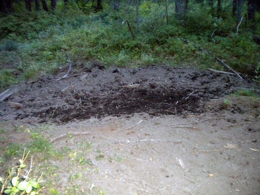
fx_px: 263
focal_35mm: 35
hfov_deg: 52.6
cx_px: 130
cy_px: 98
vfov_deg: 40.7
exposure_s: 1/30
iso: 800
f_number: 3.1
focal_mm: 6.3
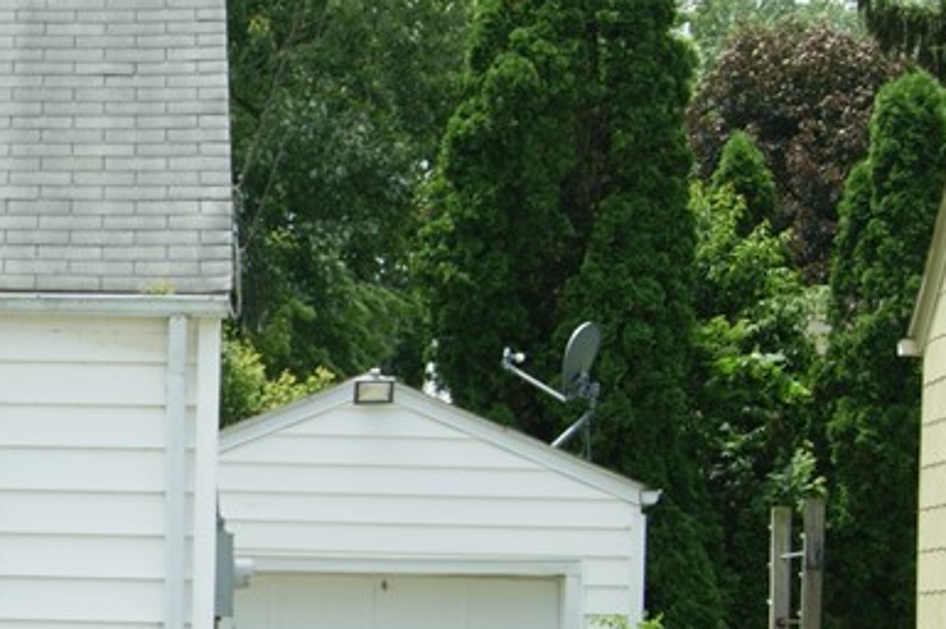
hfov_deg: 15.3
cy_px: 625
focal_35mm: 127
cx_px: -328
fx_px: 3334
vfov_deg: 10.7
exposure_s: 1/160
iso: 100
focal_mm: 30
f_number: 11
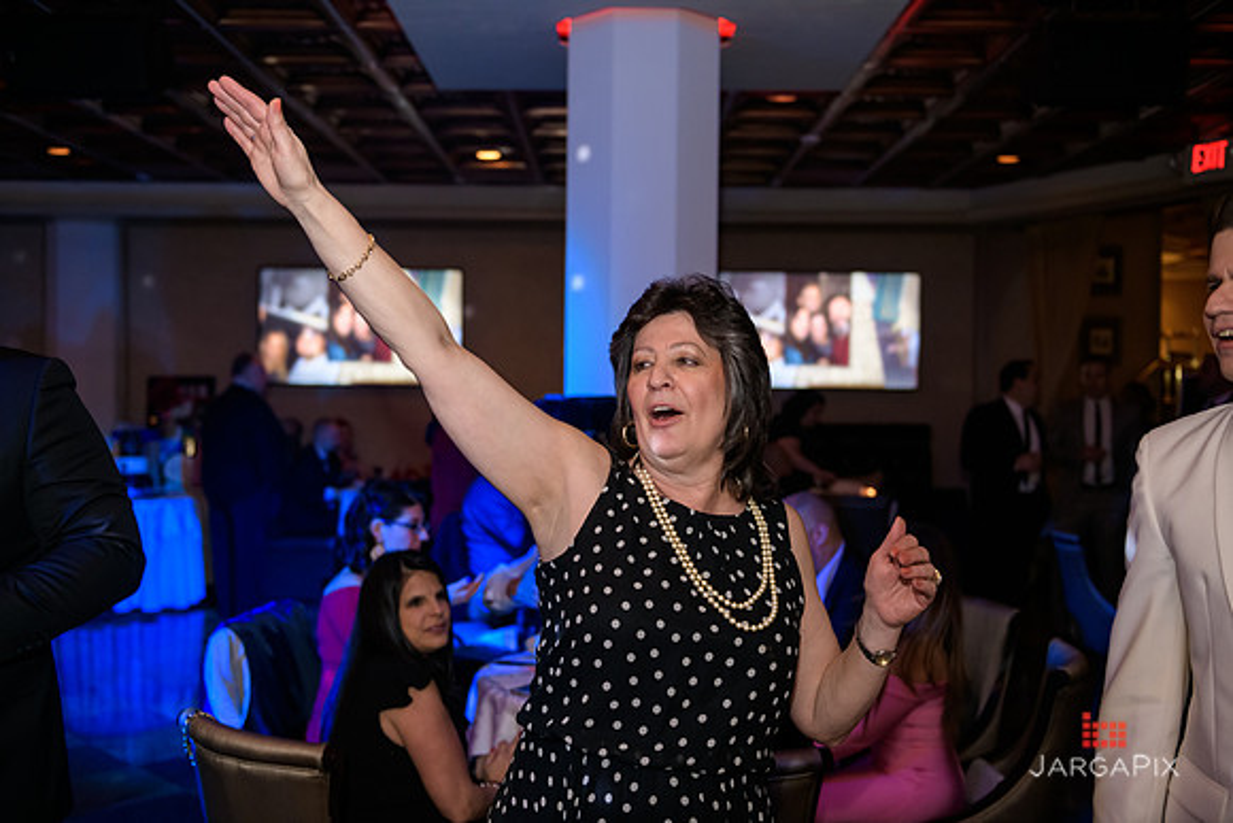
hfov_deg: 50.7
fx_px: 1302
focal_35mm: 38
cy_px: 412
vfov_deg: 35.1
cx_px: 616
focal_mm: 38
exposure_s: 1/125
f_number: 3.2
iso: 1600
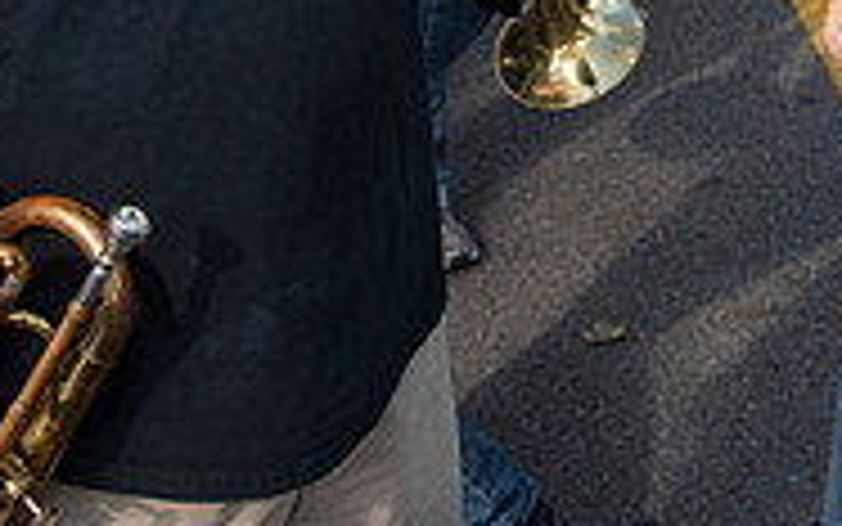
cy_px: -321
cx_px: 662
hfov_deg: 26.7
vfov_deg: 15.5
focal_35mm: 76
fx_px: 1745
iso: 250
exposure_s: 1/640
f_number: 4.5
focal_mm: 24
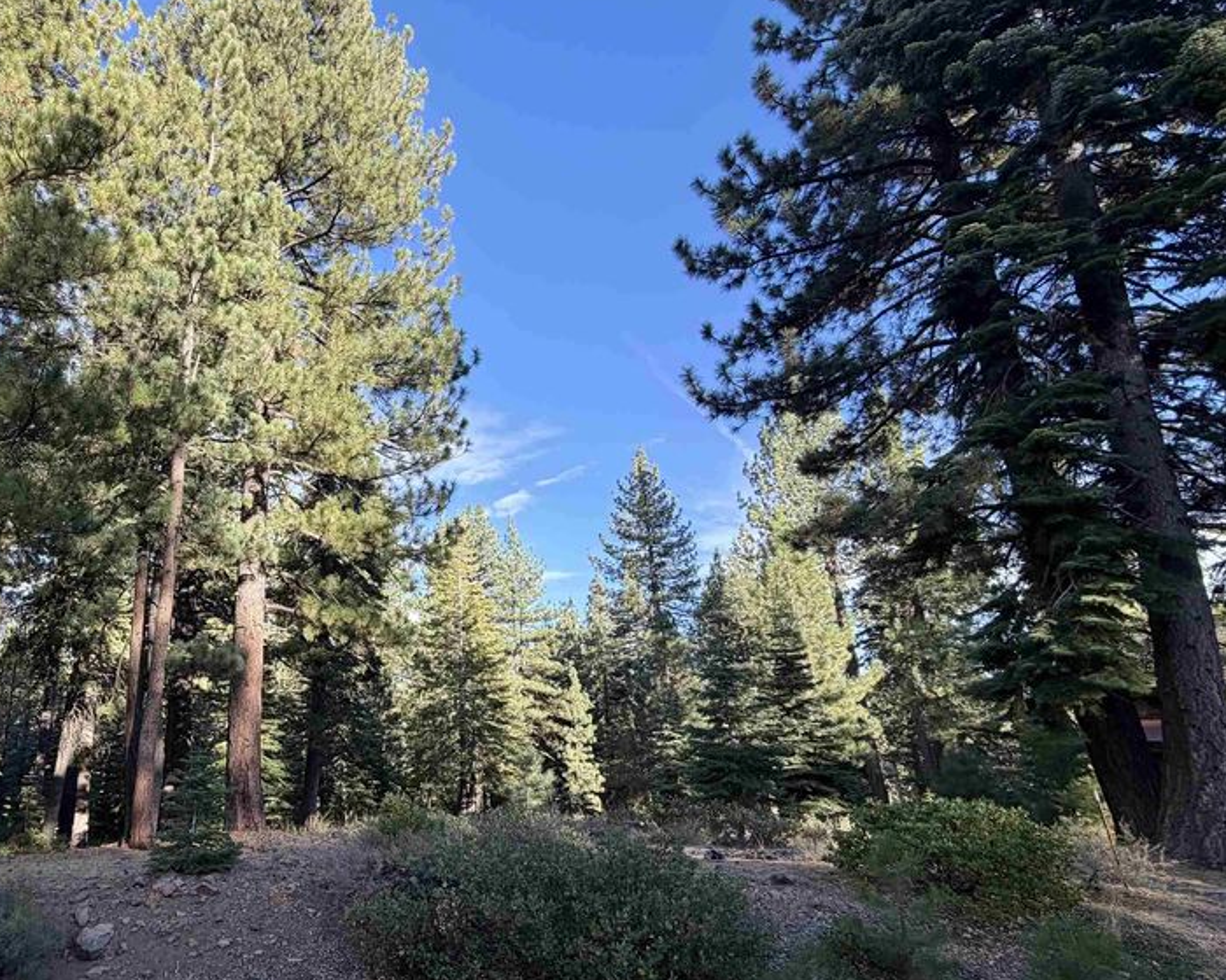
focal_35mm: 20
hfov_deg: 75.7
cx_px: 336
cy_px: 541
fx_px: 726
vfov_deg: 67.9
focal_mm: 2.22
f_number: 2.2
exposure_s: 1/303
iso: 50
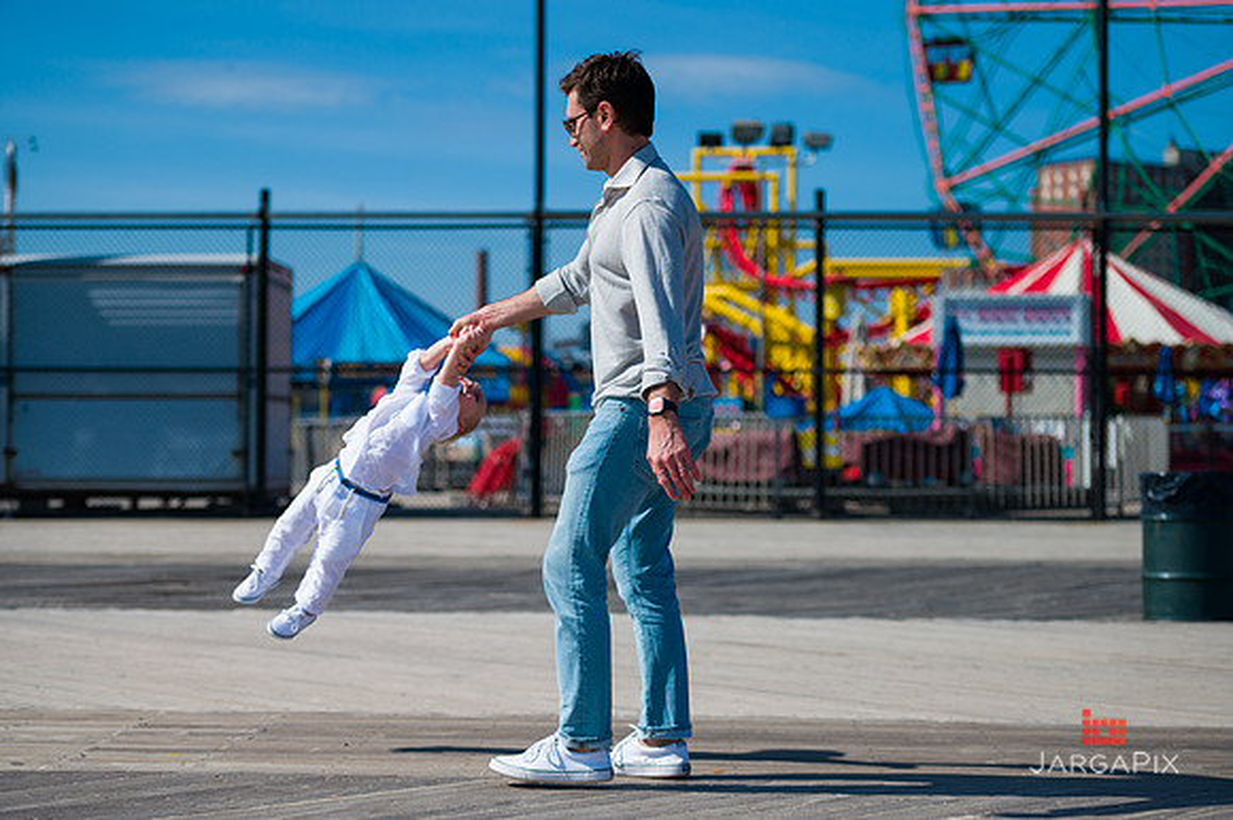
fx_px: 2396
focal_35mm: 70
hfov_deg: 28.9
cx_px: 616
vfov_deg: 19.4
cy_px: 410
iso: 200
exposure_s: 1/6400
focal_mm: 70
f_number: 3.2
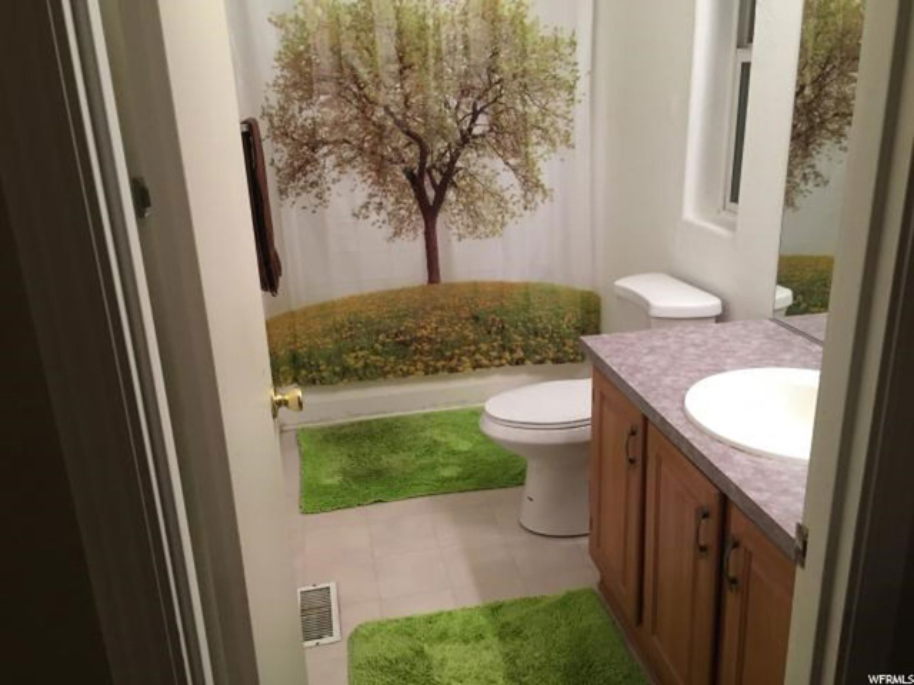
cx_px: 457
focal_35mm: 29
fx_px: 766
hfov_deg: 61.7
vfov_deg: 48.2
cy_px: 342
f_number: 2.2
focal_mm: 4.15
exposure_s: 1/30
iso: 80
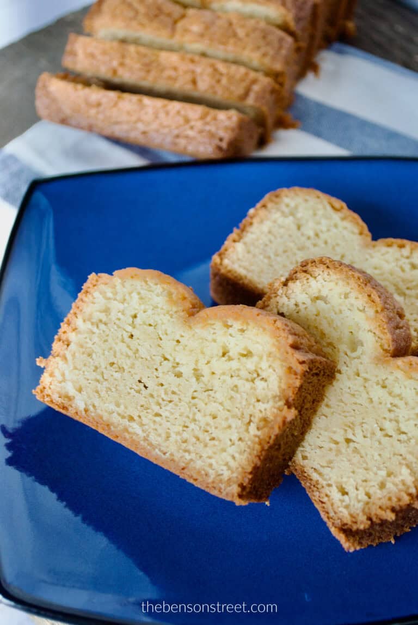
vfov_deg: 33.4
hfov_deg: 22.7
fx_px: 1042
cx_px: 209
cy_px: 312
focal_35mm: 60
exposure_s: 1/50
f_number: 5.3
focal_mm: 40
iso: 200
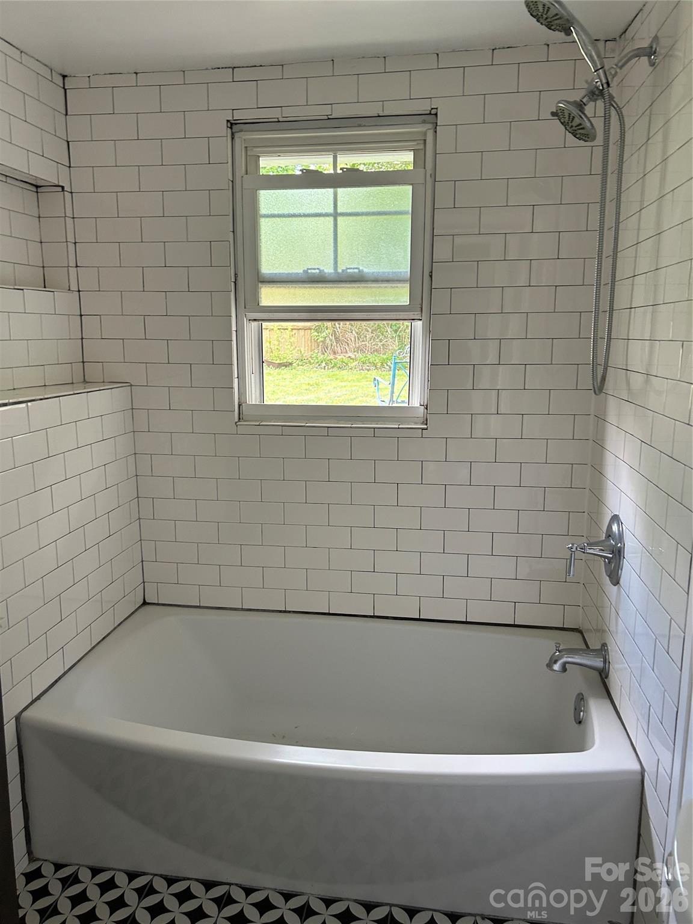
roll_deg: +2.1
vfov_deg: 67.3
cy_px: 462
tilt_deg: -10.0
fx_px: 694
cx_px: 346
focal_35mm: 26
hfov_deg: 53.1
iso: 125
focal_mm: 5.7
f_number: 1.5
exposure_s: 1/94
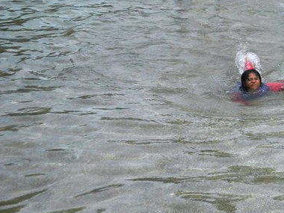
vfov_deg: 14.8
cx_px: 293
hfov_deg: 19.2
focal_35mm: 99
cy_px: 16
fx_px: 812
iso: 80
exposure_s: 1/160
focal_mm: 8.4
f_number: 10.2
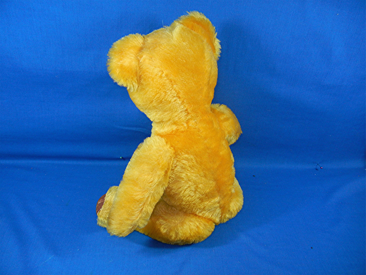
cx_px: 183
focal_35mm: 30
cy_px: 138
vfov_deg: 46.8
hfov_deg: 60.0
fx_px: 317
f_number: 3.5
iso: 213
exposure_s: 1/30
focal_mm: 5.4
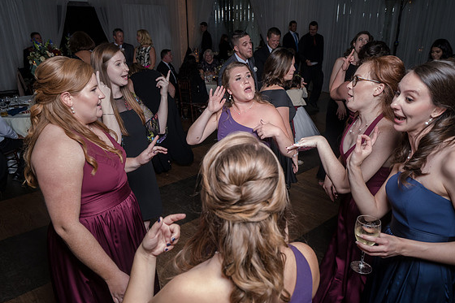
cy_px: 156
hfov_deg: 63.7
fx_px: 366
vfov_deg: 44.9
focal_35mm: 29
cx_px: 228
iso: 2000
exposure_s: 1/200
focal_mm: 28
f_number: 5.6
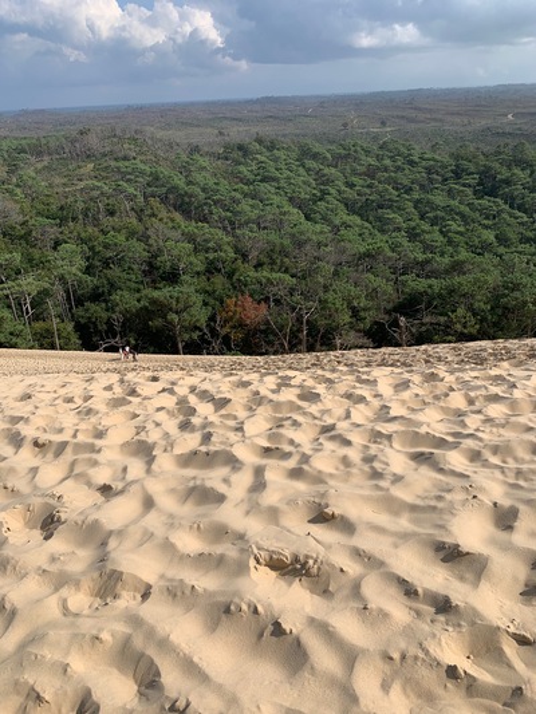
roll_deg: +3.6
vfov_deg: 67.3
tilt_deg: -24.8
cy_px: 357
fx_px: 537
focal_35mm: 26
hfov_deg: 53.1
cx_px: 268
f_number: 1.8
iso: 25
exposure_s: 1/3185
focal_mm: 4.25
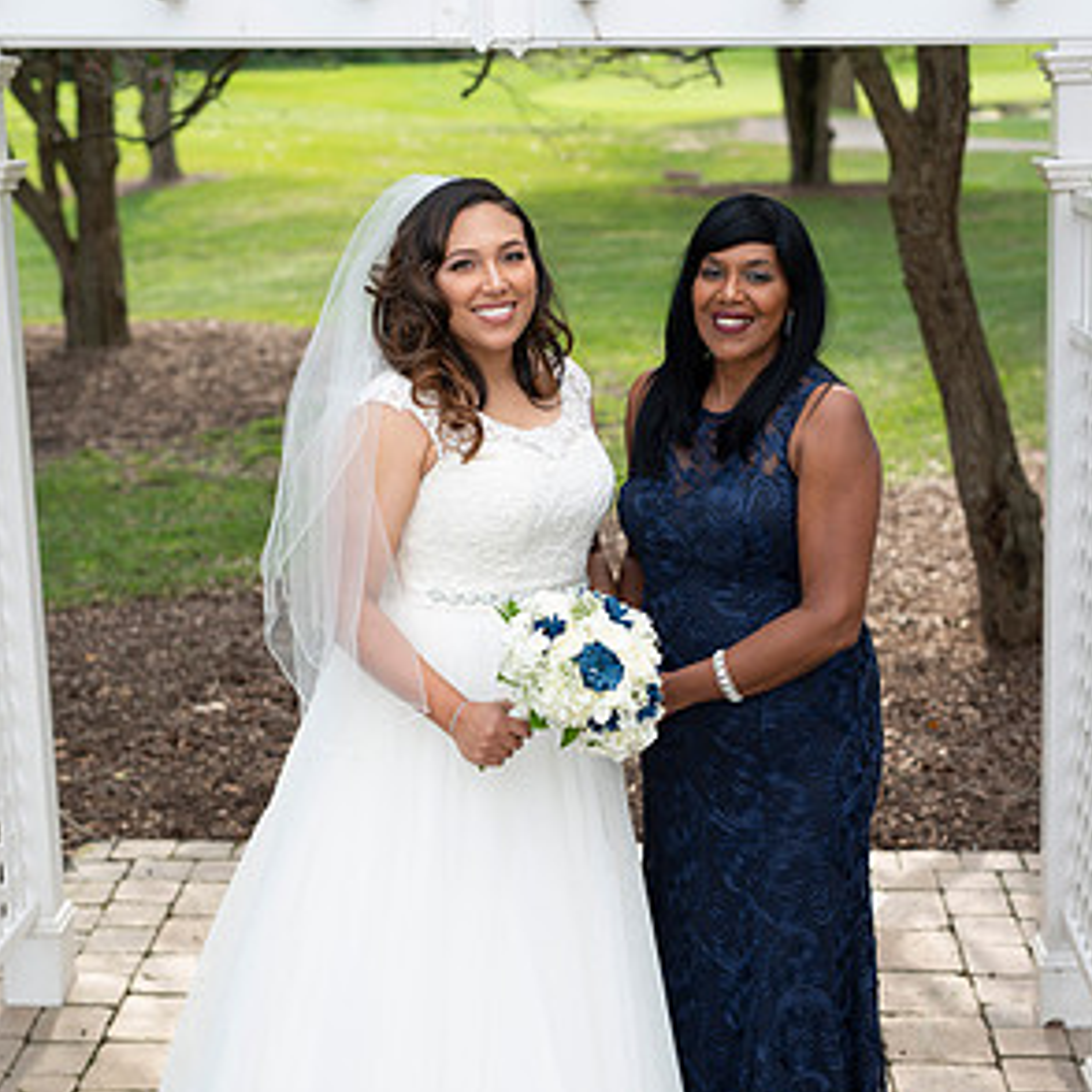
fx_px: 2320
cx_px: 553
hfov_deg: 26.5
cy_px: 676
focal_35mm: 65
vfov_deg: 26.4
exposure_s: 1/250
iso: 100
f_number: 3.2
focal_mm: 50
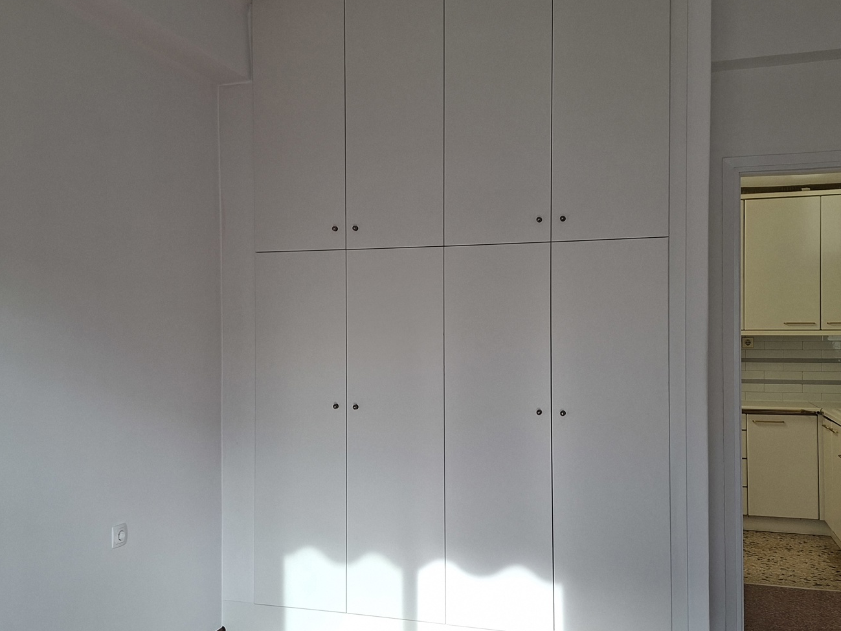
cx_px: 391
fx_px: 826
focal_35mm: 34
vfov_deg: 41.8
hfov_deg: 53.9
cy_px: 322
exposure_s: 1/100
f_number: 1.8
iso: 64
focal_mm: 5.54
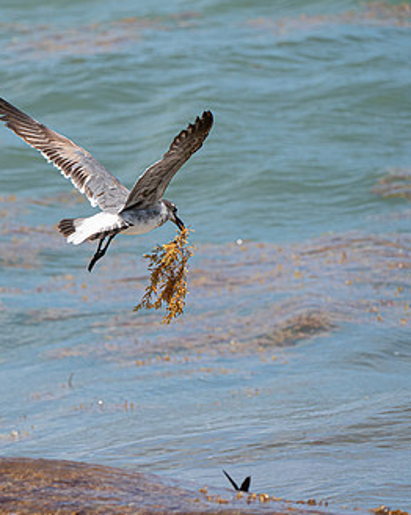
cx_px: 47
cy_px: 227
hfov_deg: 2.3
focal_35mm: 664
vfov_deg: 2.9
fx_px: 10106
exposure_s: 1/1250
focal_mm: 400
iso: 640
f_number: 10
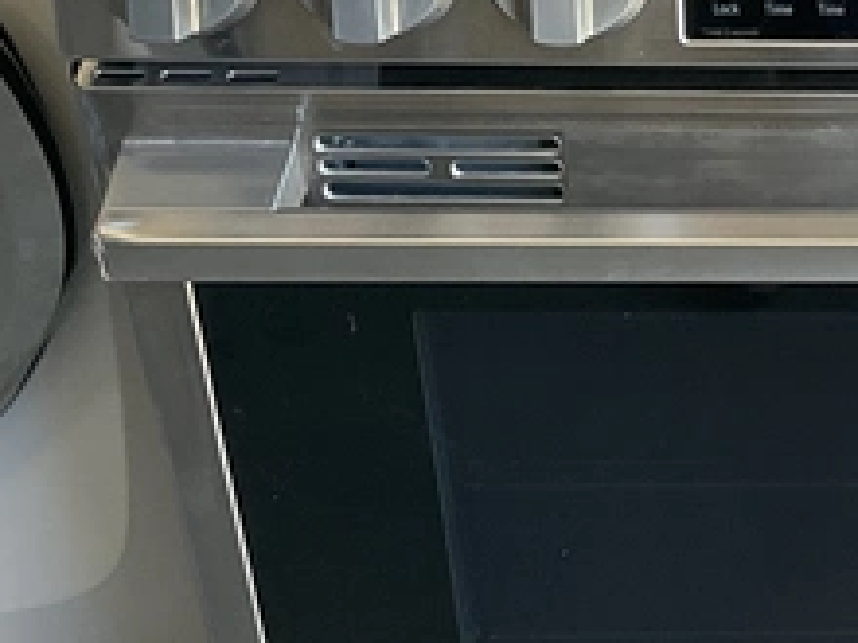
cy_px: 244
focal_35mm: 99
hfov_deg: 18.7
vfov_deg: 14.9
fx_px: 2454
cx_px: 1041
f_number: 1.8
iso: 50
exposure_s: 1/120
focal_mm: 3
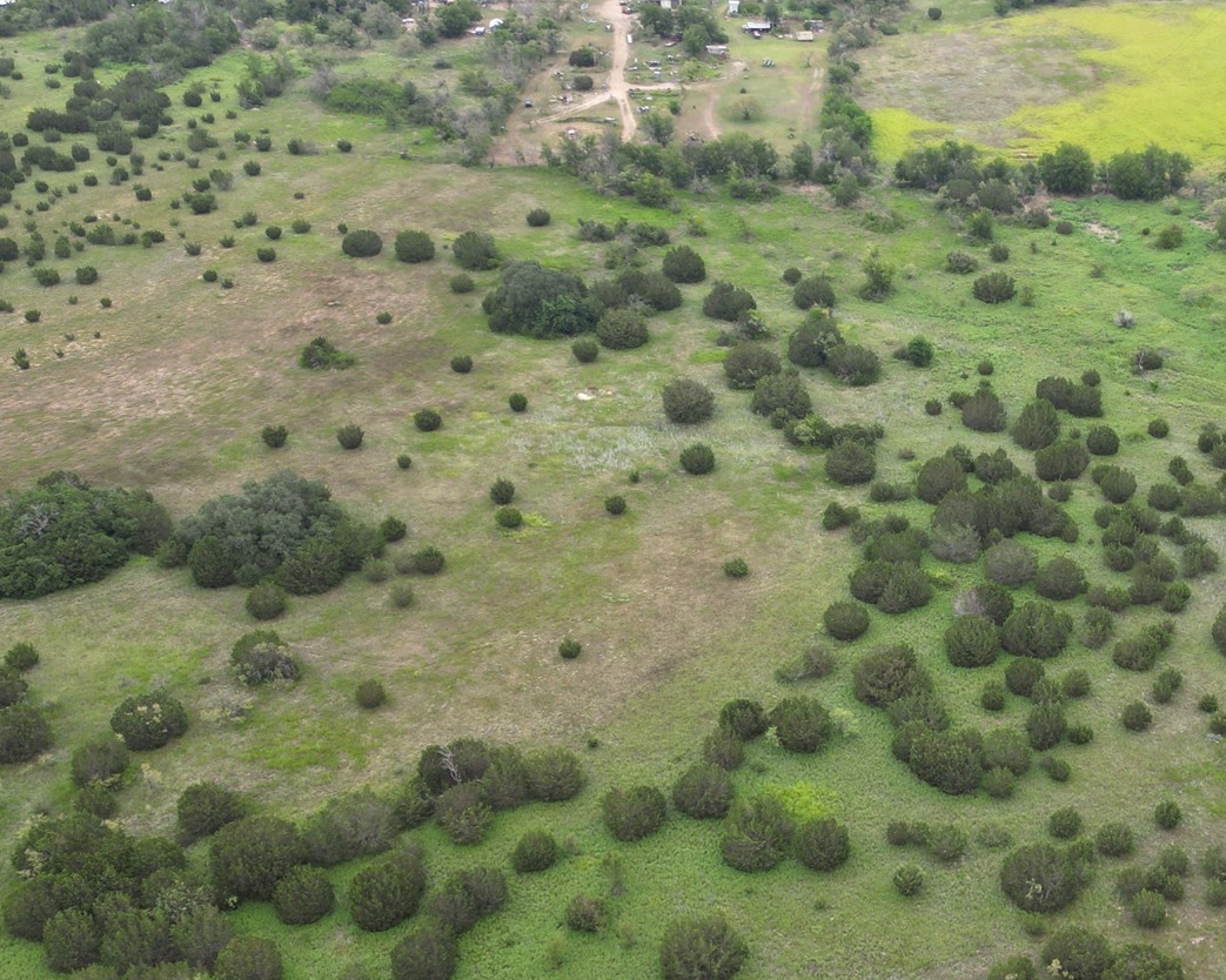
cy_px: 605
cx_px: 911
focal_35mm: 46
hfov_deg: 39.3
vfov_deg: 32.6
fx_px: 1669
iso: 100
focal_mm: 6.72
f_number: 1.7
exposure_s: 1/320
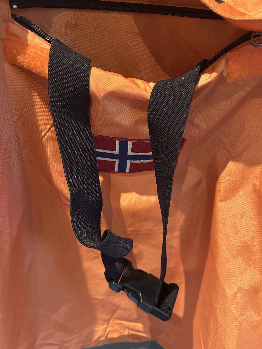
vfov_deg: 67.3
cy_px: 174
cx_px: 131
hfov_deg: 53.1
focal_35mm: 26
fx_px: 262
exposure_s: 1/40
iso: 500
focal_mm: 5.7
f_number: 1.5
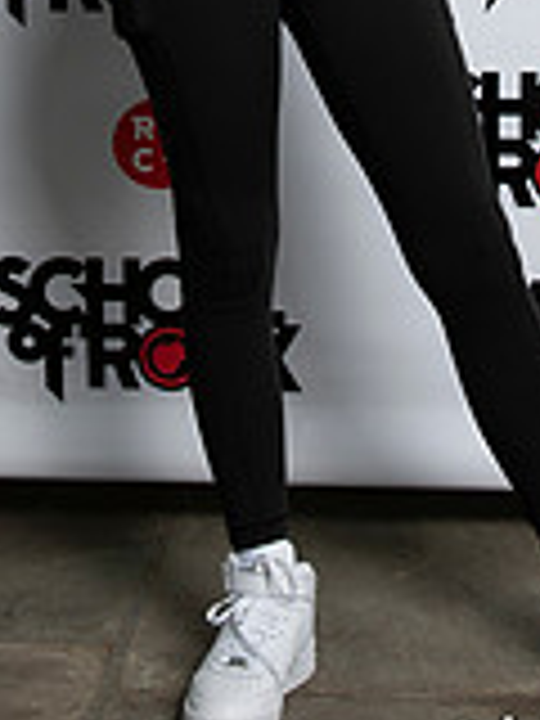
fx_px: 2954
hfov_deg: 10.4
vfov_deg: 13.4
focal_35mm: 142
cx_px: 277
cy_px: -243
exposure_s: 1/200
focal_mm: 35
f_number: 5.6
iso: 100
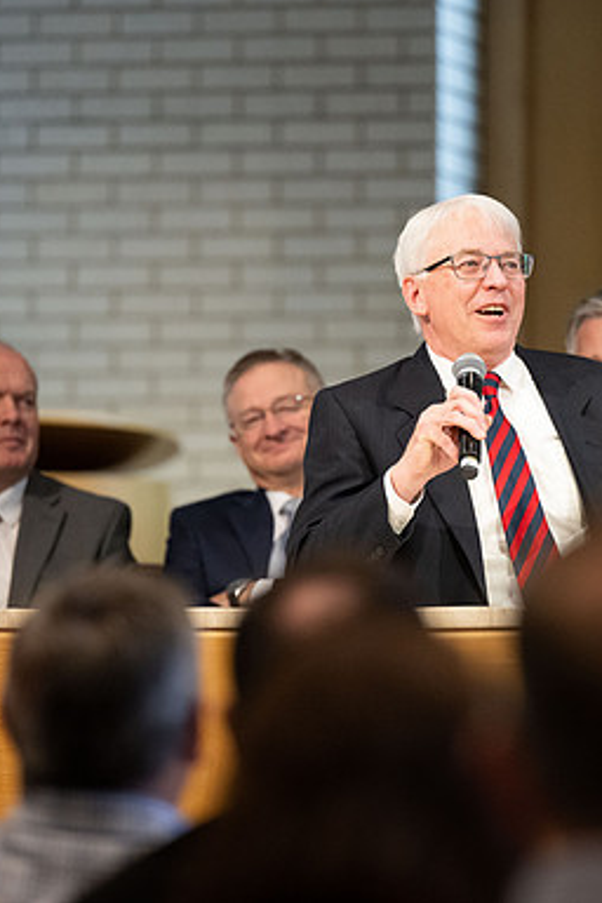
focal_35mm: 302
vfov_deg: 6.8
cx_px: 308
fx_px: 7575
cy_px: 450
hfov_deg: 4.6
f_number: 2.8
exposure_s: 1/400
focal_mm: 200
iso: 4000
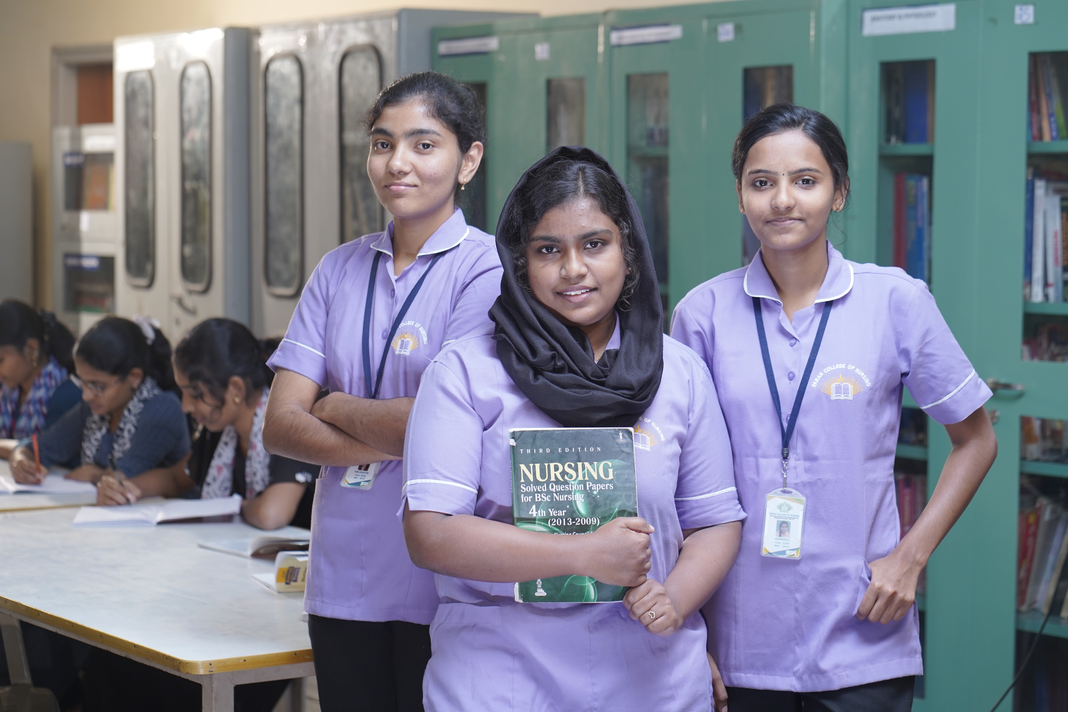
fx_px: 2521
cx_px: 534
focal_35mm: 85
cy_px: 356
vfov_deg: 16.1
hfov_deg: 23.9
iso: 800
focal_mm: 85
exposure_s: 1/80
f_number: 4.5
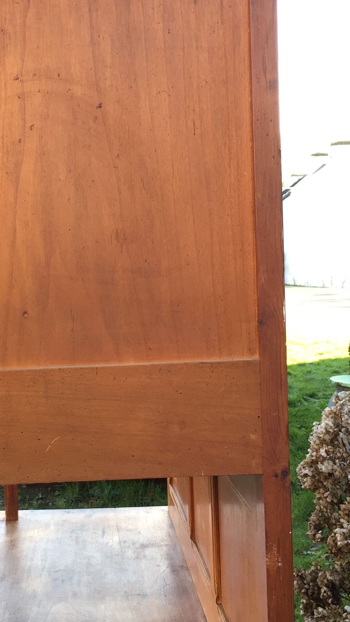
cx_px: 90
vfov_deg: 37.2
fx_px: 924
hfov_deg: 21.3
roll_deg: +2.1
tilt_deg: -4.1
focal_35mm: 56
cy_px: 302
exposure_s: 1/100
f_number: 2.2
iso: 40
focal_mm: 4.15
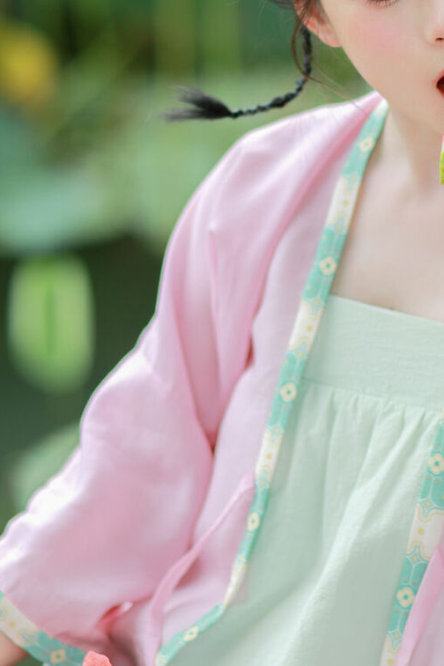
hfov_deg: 7.8
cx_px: 375
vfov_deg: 11.7
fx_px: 3237
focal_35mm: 175
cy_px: 194
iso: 100
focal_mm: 85
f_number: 1.8
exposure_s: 1/400
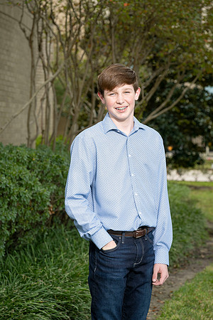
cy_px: 160
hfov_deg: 13.4
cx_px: 106
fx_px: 905
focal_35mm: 102
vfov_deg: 20.0
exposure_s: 1/250
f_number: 6.3
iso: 400
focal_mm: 102
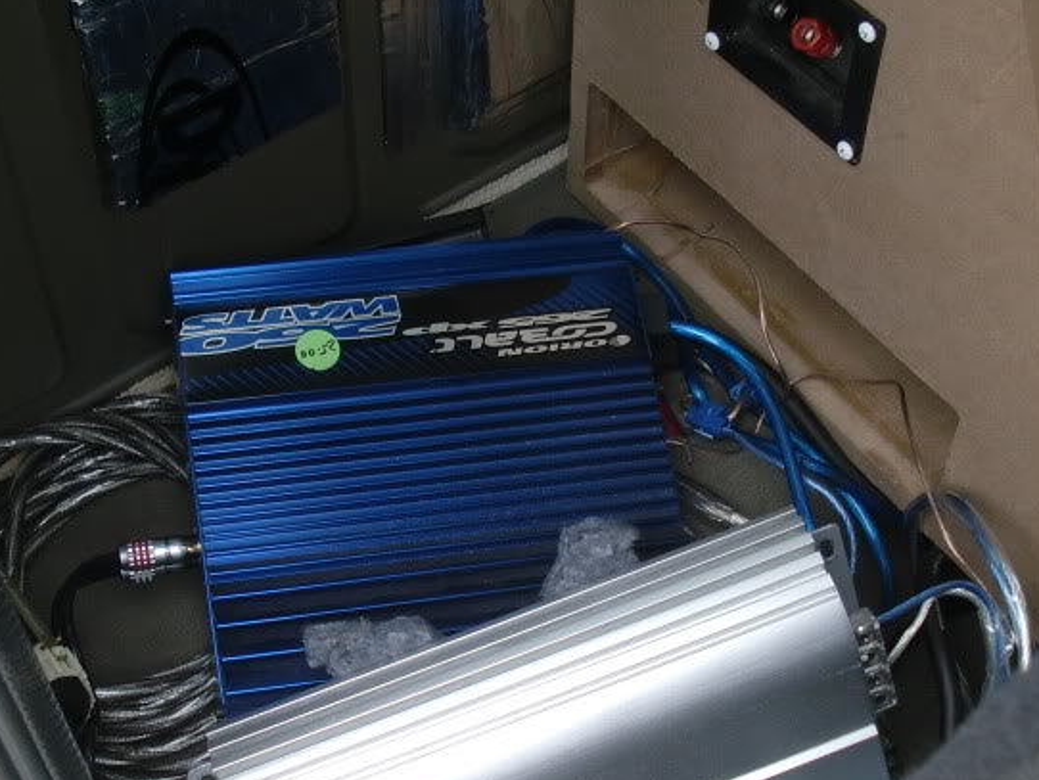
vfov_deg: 21.6
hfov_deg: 28.5
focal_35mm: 68
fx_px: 2042
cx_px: 510
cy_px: 468
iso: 64
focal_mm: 6.3
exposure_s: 1/160
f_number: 2.8
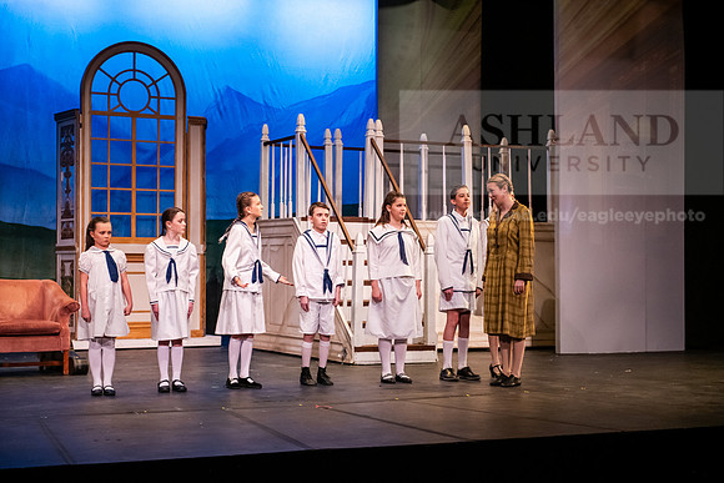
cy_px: 242
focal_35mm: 62
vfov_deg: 21.9
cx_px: 362
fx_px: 1247
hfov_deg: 32.4
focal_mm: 62
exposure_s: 1/200
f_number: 3.2
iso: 3200
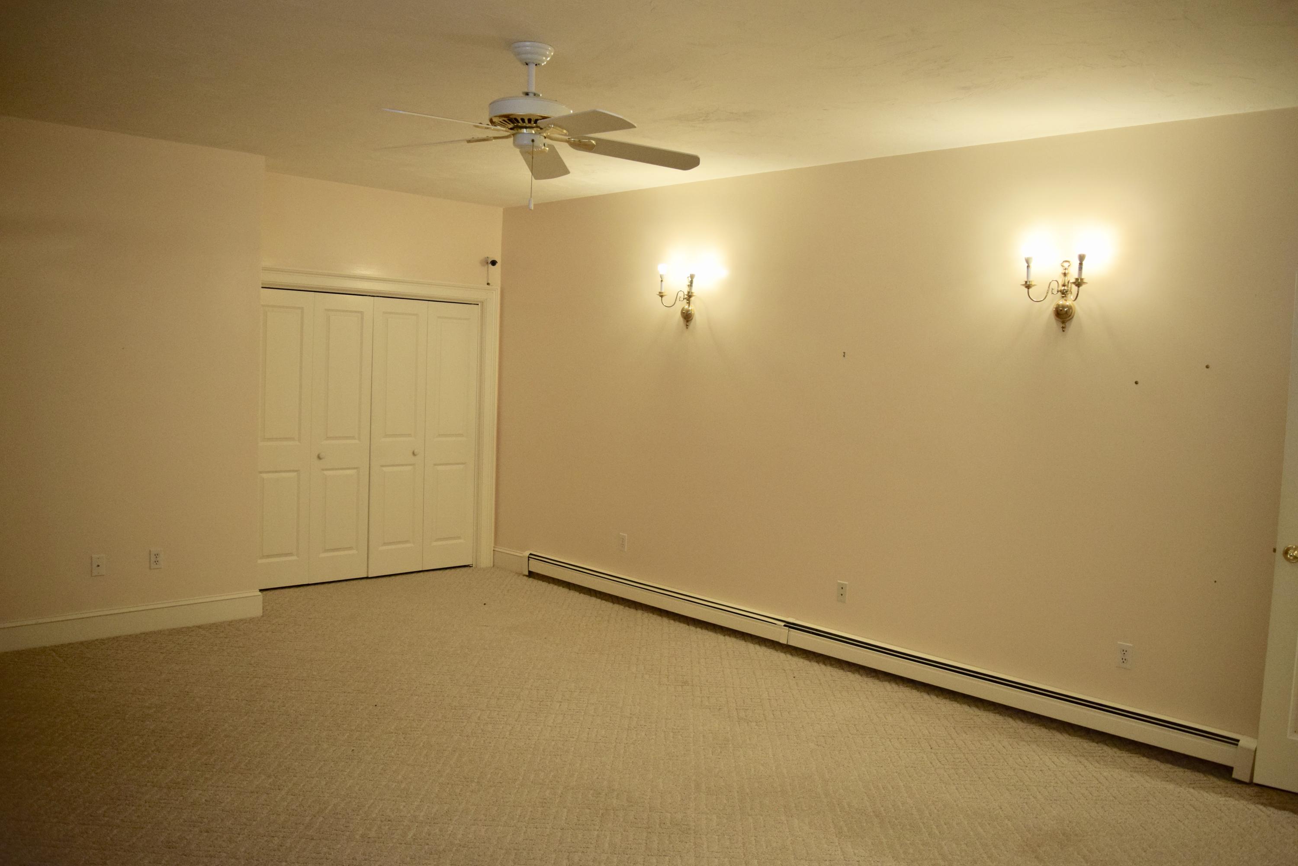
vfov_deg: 47.9
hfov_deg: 67.4
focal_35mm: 27
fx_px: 973
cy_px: 433
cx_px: 649
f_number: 3.5
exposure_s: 1/60
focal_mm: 18
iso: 800
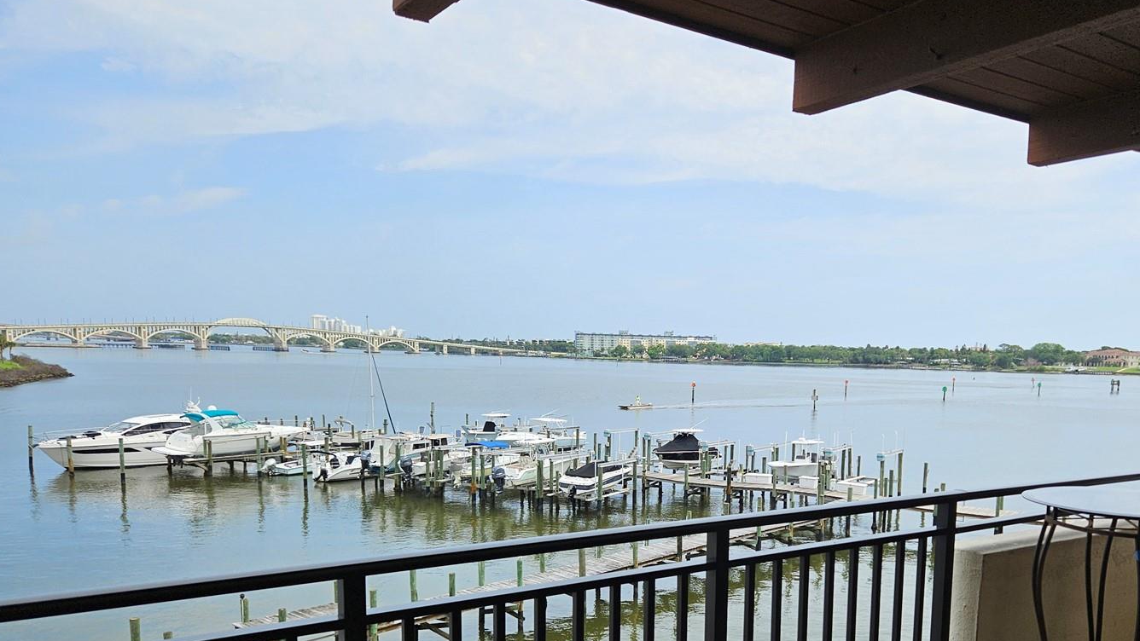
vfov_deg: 38.1
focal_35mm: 30
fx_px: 907
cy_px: 475
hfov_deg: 63.9
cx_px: 662
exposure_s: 1/2339
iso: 25
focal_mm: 5.4
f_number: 1.8
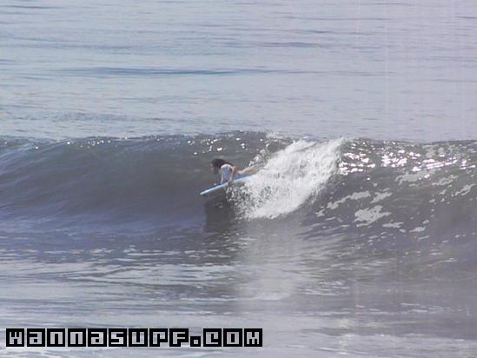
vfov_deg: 5.2
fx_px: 3956
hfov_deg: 6.9
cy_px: 179
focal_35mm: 287
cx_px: 238
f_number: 8
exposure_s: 1/1600
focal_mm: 47.8
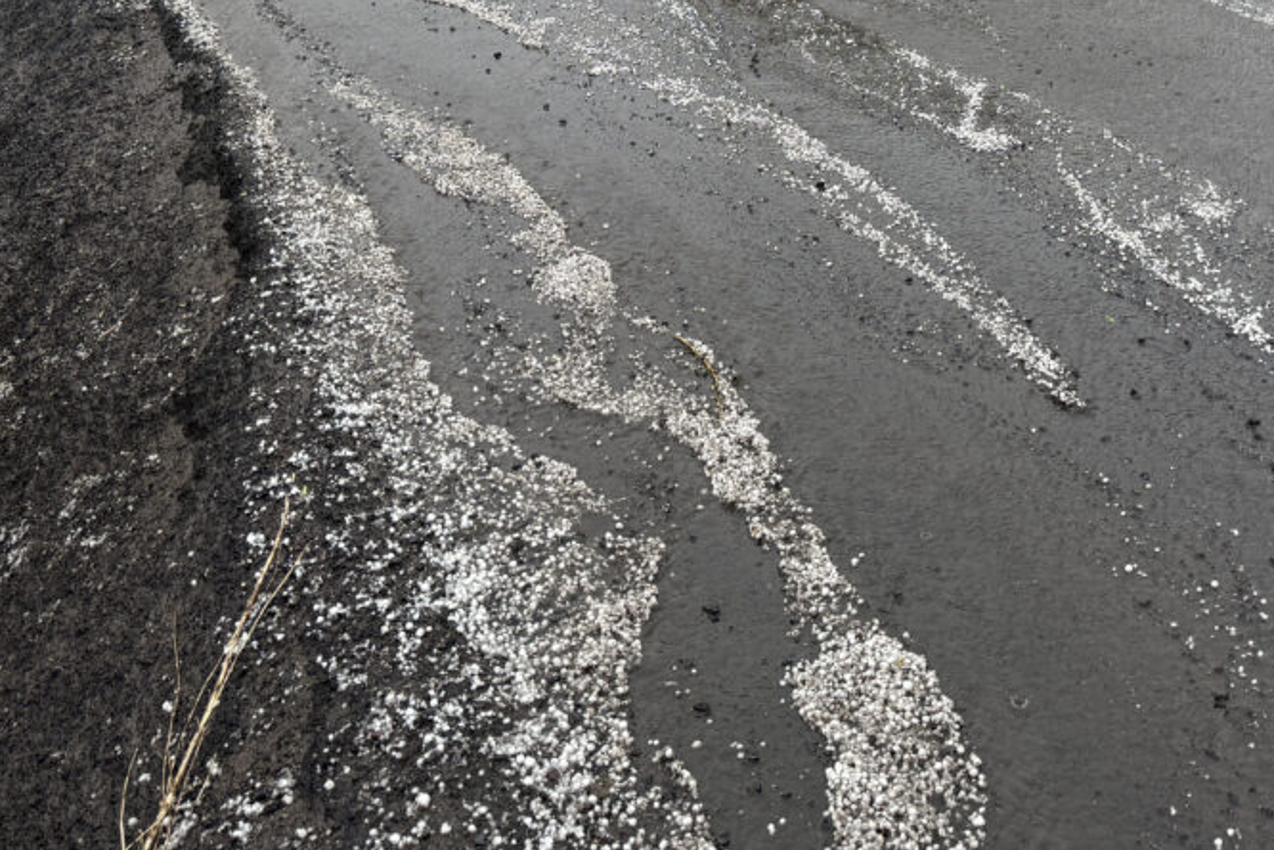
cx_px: 844
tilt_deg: -20.0
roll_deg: -0.6
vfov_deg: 26.3
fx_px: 1699
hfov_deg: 40.6
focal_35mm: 48
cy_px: -33
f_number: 1.78
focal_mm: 6.76
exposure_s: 1/121
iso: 125
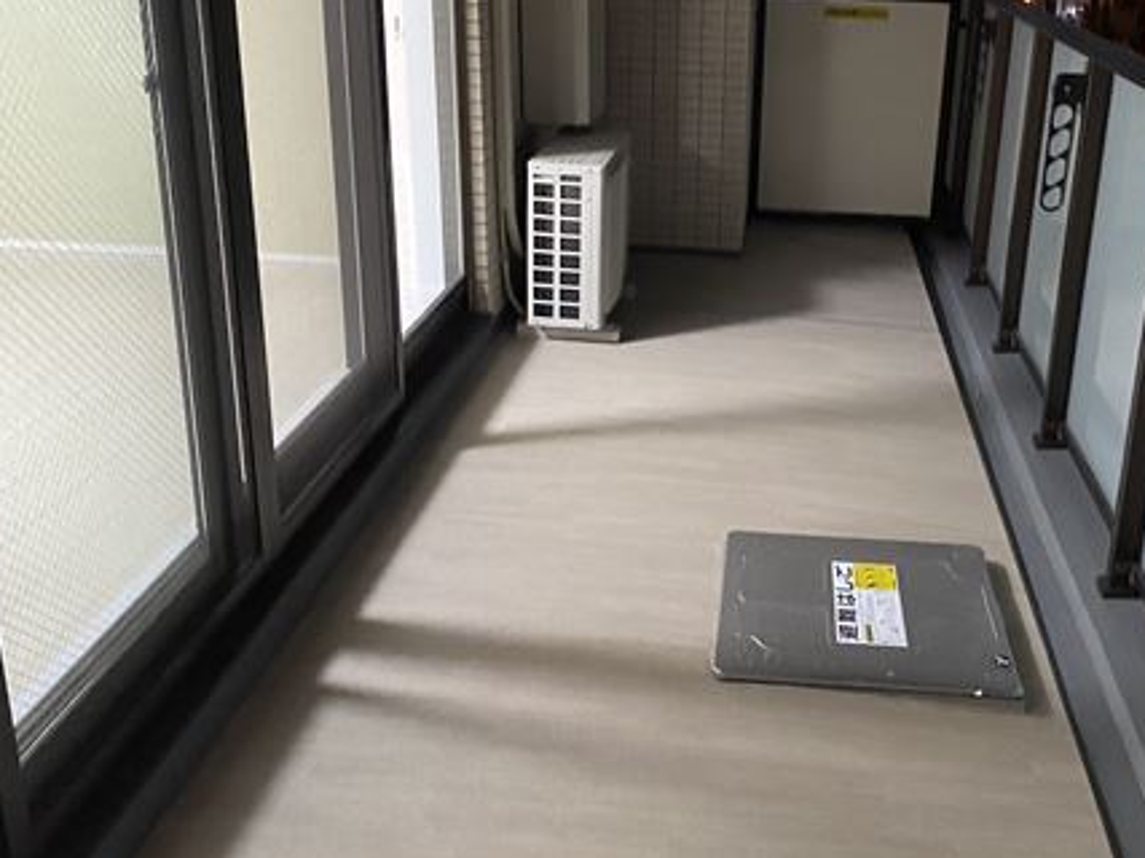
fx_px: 1290
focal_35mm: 39
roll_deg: -0.5
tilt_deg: -18.7
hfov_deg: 47.2
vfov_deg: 36.7
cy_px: 375
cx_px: 745
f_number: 1.8
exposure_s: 1/25
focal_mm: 4.25
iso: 500
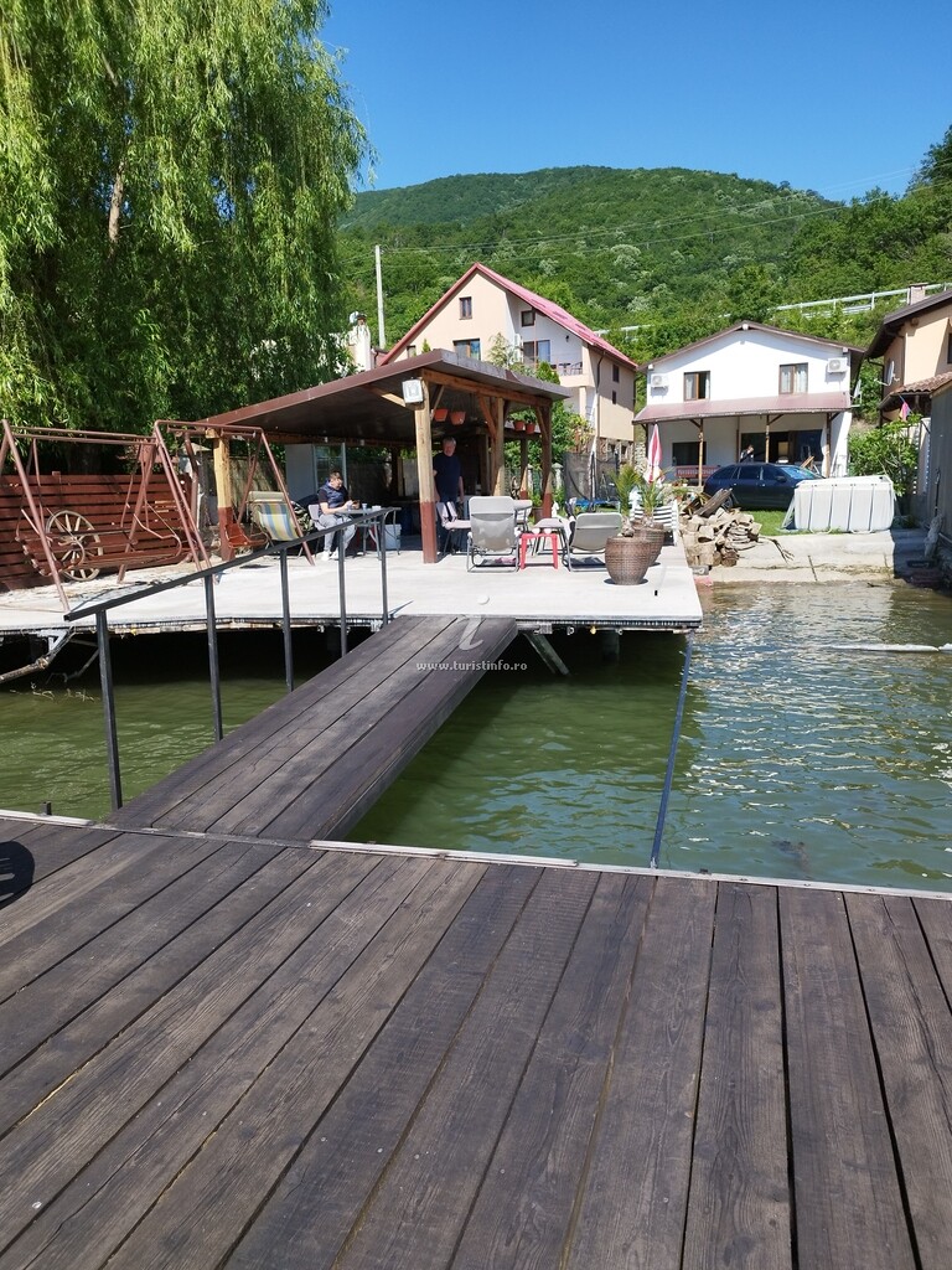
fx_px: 880
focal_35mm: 24
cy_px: 635
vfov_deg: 71.6
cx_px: 476
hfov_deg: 56.8
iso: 50
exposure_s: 1/699
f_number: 1.89
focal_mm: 5.89
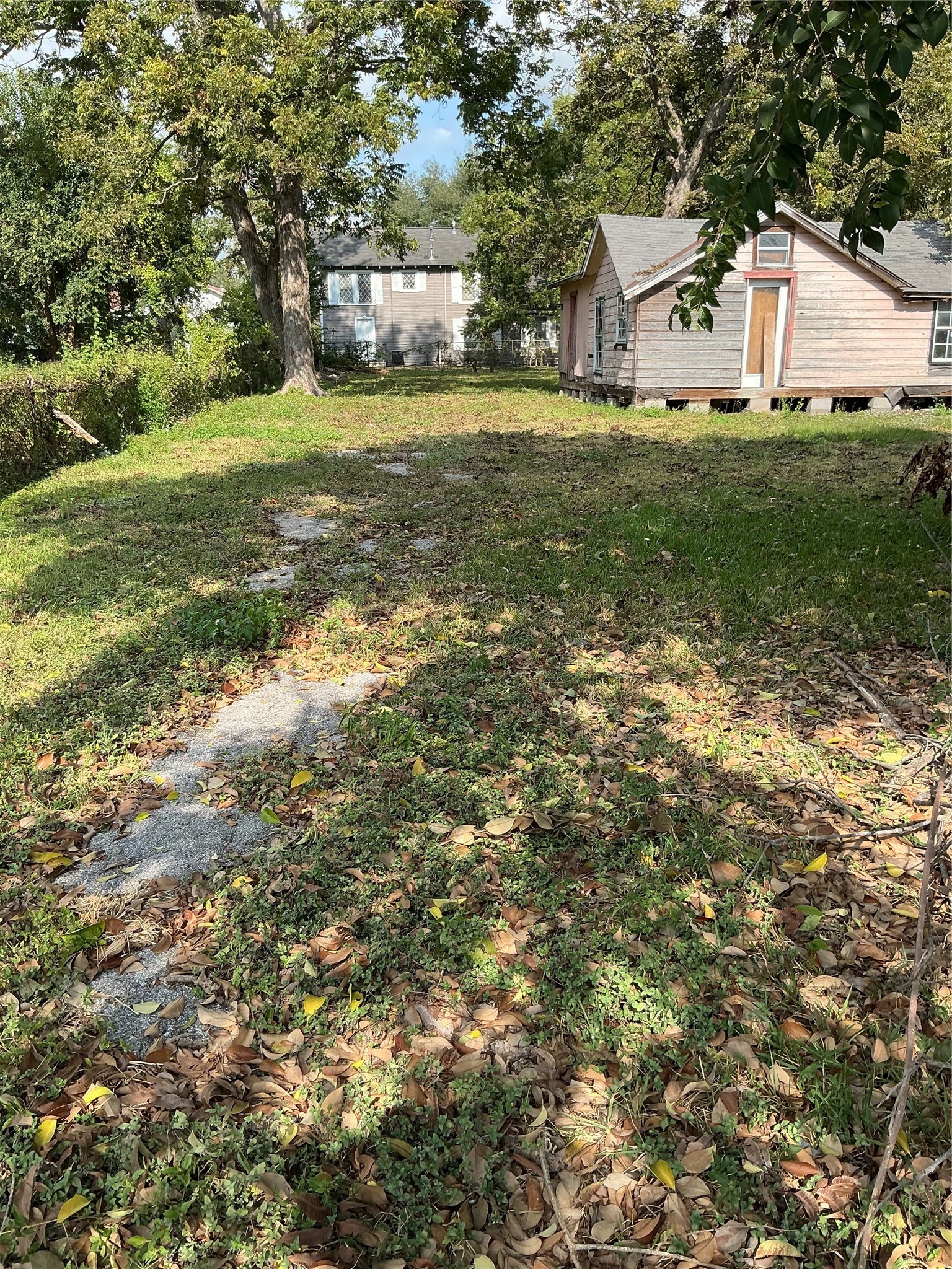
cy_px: 634
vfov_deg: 61.7
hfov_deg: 48.2
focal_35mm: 29
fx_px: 1063
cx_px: 476
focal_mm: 3
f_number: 1.8
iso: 25
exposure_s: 1/691
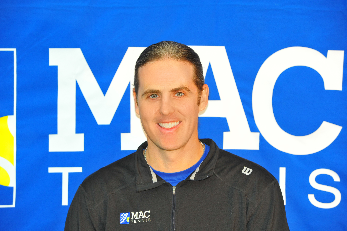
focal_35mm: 150
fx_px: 1445
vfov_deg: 9.1
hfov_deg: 13.7
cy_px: 116
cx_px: 174
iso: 2000
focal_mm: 150
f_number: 6.3
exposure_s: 1/80
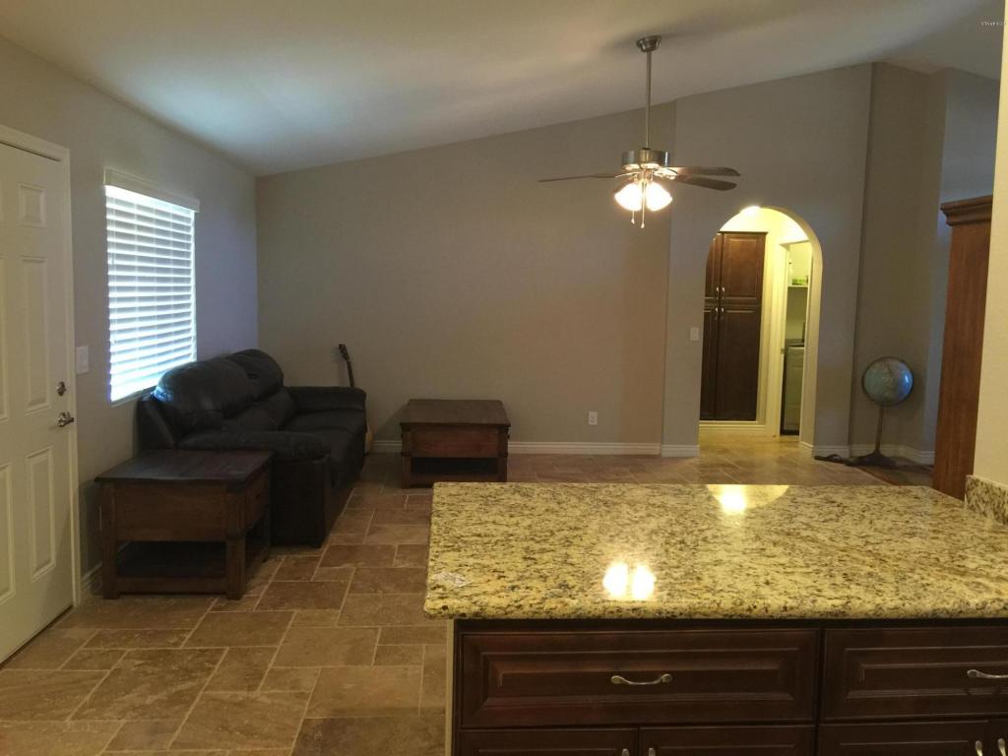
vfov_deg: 48.2
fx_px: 844
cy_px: 378
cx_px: 504
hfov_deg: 61.7
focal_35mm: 29
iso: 125
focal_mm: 4.15
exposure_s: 1/15
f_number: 2.2
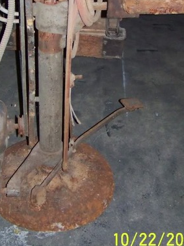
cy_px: 61
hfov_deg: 24.0
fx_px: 433
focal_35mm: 61
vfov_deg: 31.1
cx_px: 80
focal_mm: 5.85
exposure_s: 1/30
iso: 200
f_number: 2.8
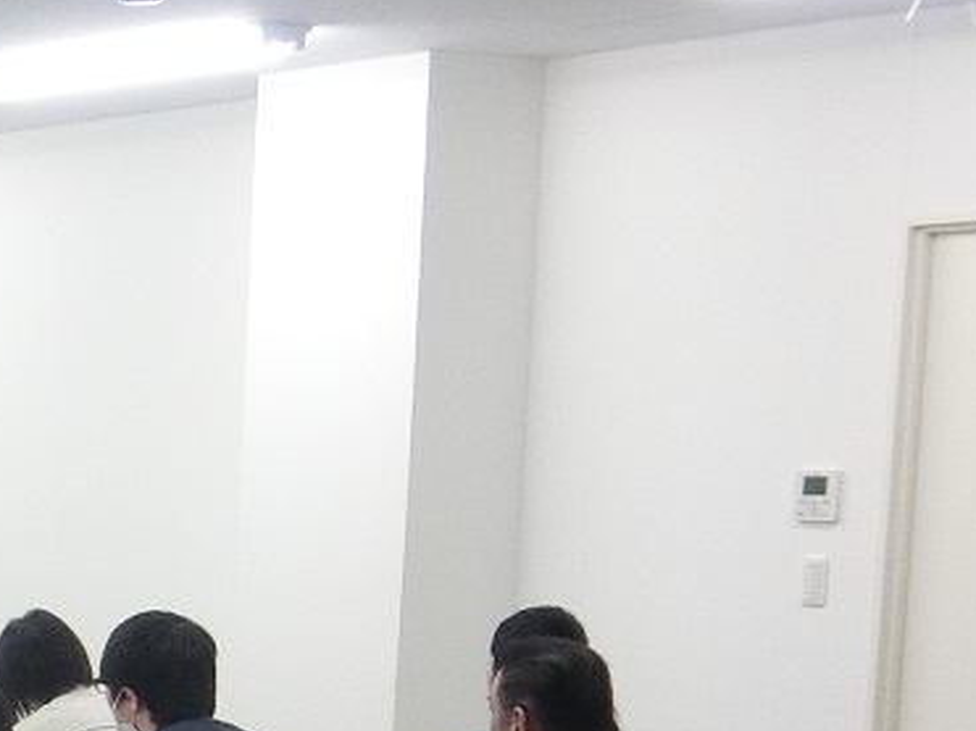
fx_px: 3467
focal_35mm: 123
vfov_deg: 11.7
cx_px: -746
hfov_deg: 14.3
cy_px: 990
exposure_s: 1/100
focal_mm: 5.93
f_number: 3.7
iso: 400
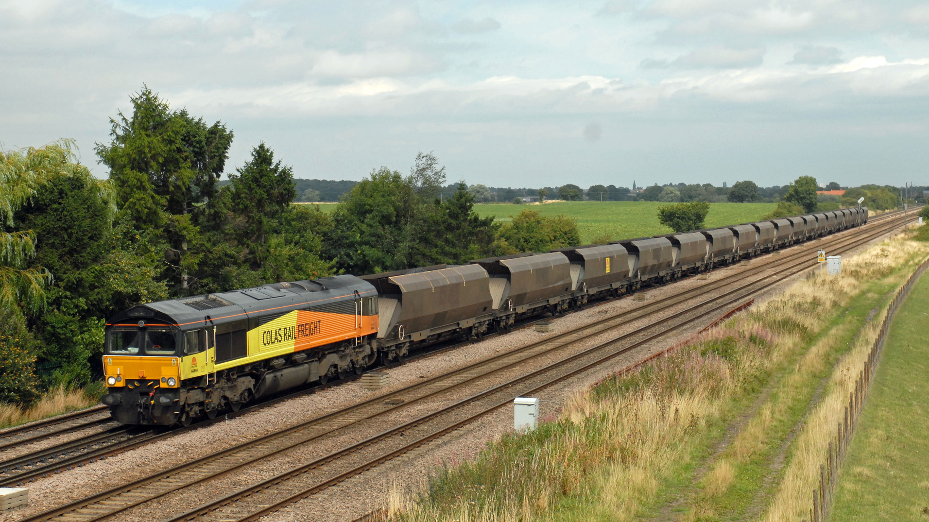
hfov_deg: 26.9
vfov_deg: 15.3
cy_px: 261
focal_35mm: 79
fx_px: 1946
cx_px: 464
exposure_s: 1/2000
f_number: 5.6
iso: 500
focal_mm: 50
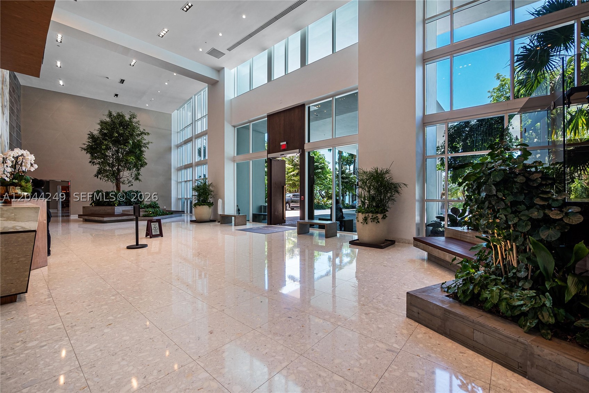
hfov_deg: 104.3
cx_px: 294
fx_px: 229
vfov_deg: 81.2
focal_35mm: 14
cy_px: 196
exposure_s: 1/30
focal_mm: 7
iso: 100
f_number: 4
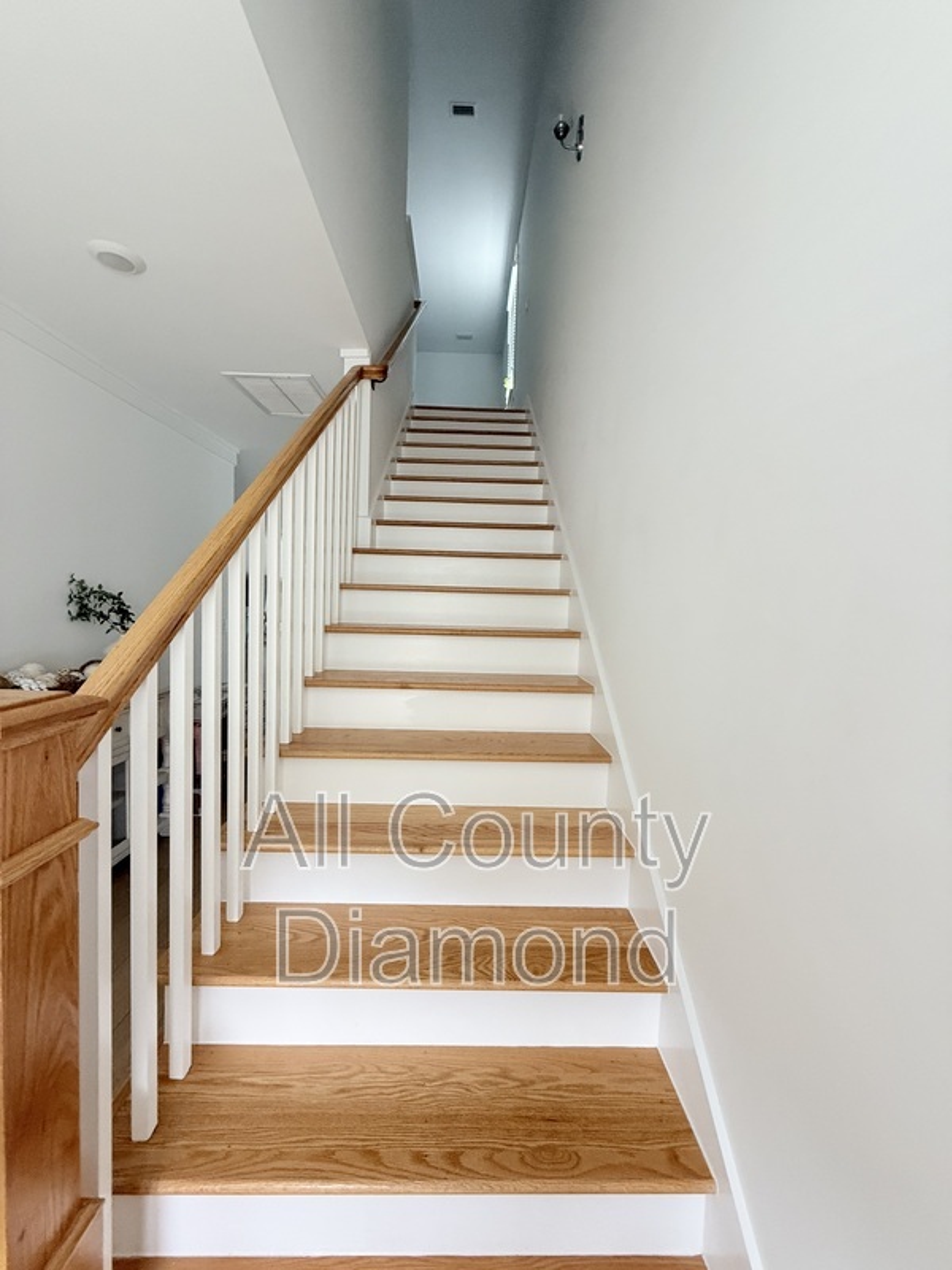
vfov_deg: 102.1
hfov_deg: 85.7
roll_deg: -2.2
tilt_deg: -1.7
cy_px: 635
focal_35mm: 14
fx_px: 513
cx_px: 476
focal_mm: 2.22
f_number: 2.2
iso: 320
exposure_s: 1/99
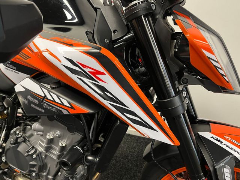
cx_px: 120
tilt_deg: -25.2
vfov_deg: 53.1
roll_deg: +1.9
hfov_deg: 67.3
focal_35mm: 26
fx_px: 180
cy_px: 90
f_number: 1.6
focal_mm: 5.1
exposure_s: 1/50
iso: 250
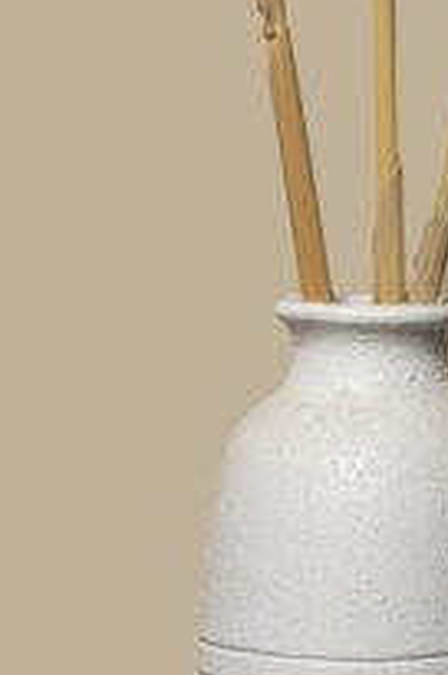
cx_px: 840
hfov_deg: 3.6
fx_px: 7004
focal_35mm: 374
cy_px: 128
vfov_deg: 5.5
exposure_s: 1/160
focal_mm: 85
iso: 100
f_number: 11
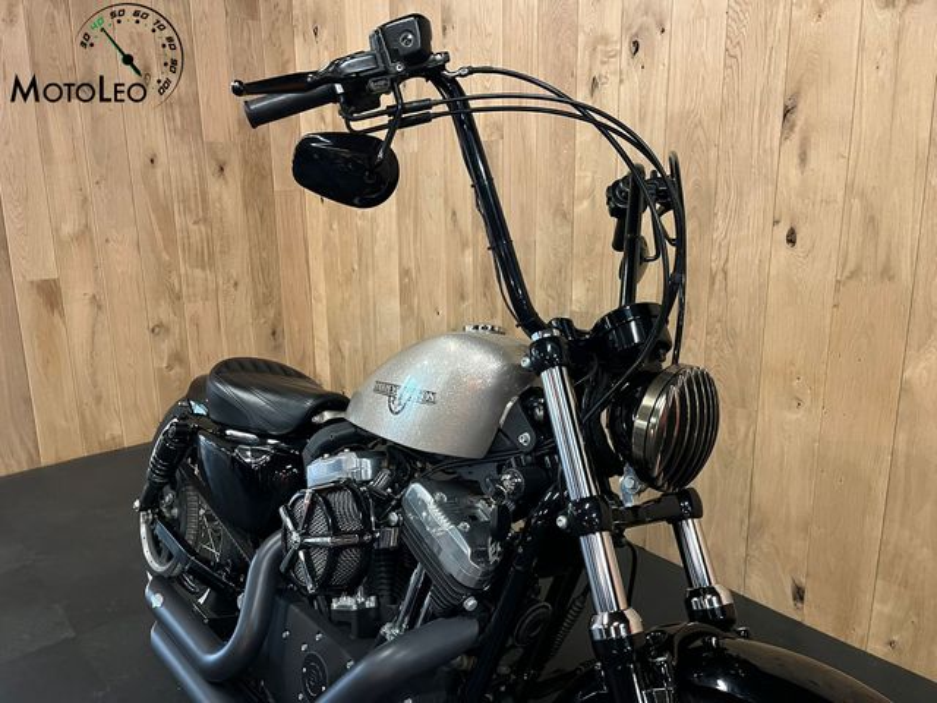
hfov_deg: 67.3
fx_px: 704
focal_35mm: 26
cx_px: 468
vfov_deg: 53.1
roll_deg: +0.5
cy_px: 352
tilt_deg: -13.3
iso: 500
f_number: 1.6
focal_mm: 5.1
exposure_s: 1/33
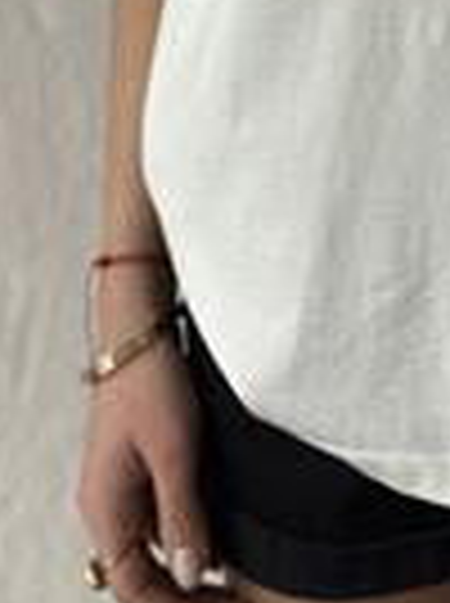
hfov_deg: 9.5
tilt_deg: -5.9
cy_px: -184
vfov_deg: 12.5
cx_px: 549
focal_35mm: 153
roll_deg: +0.8
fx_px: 2660
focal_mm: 6.86
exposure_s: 1/121
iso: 80
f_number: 1.78
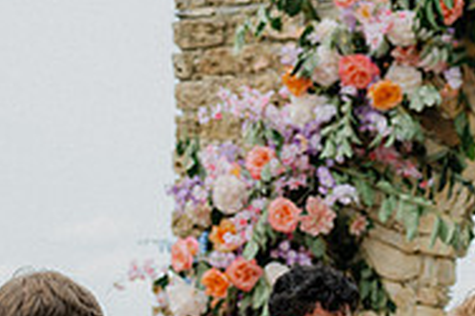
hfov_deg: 11.5
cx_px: 413
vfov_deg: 7.6
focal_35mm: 178
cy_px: 397
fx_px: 2347
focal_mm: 50
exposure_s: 1/4000
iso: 160
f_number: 2.5
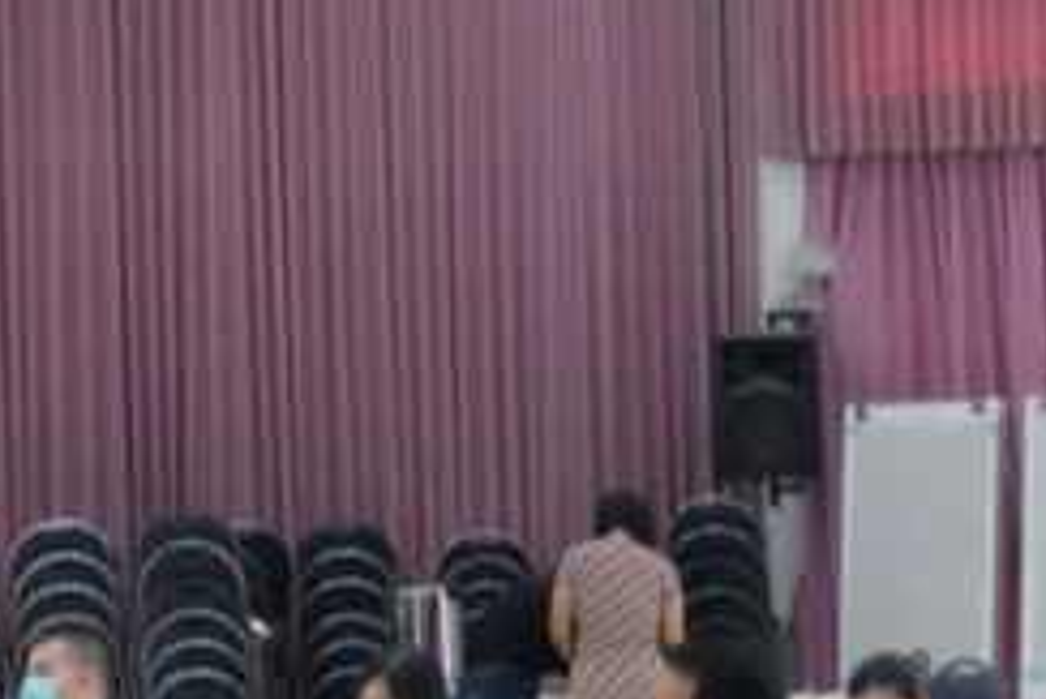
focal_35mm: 177
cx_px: 939
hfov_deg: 11.5
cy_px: 808
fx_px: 5146
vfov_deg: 7.7
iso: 6400
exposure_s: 1/120
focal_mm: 28.2
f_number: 4.5
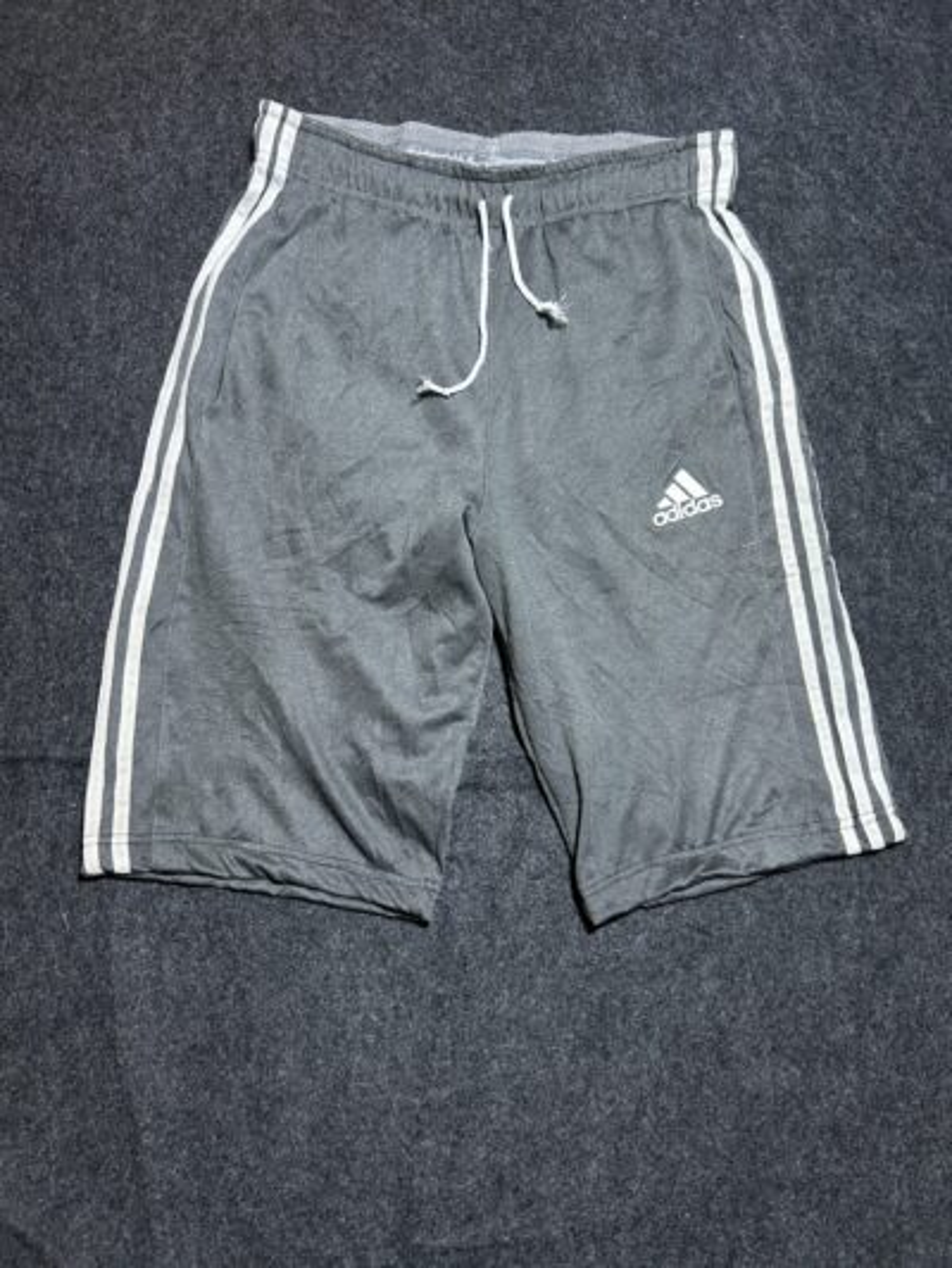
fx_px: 953
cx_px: 476
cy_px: 634
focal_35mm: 26
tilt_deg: -58.6
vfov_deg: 67.3
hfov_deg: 53.1
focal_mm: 5.7
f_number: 1.5
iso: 125
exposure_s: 1/100
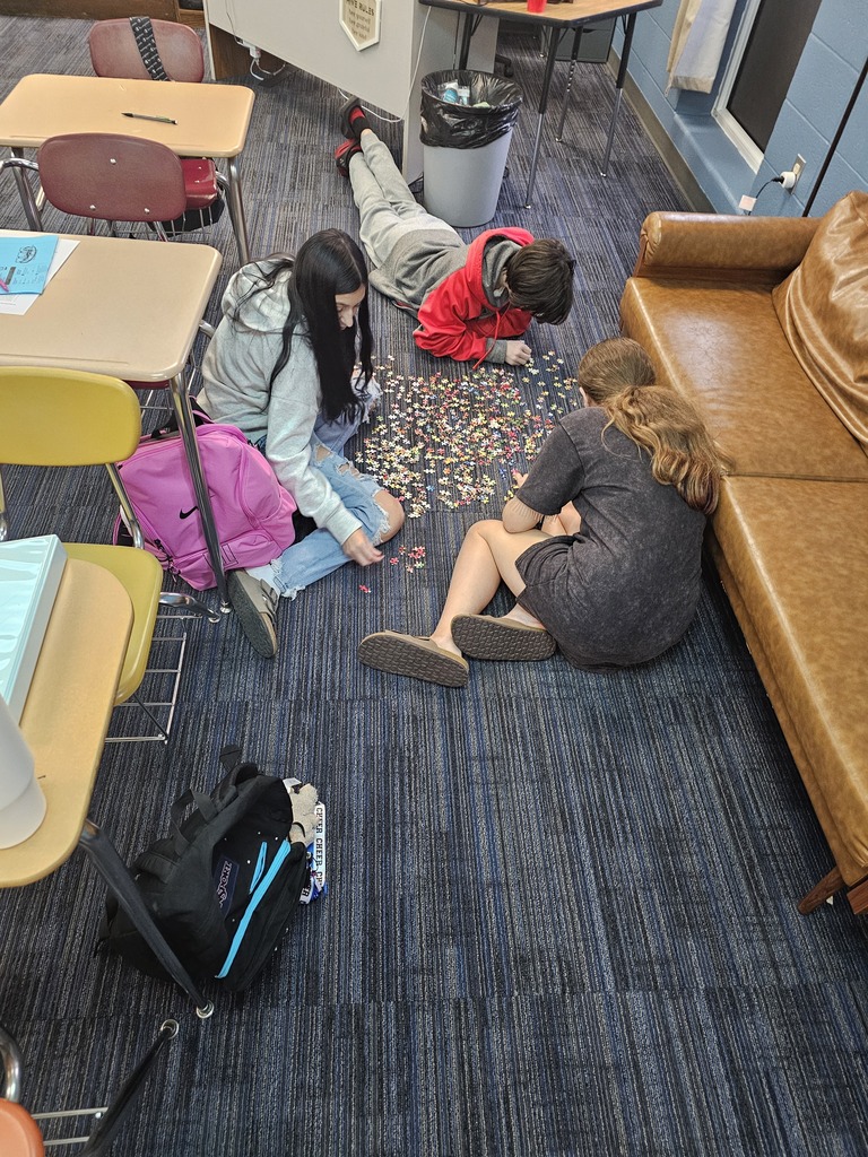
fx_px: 769
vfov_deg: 73.9
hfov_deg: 58.9
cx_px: 434
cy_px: 578
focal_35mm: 23
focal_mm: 6.3
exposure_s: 1/60
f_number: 1.7
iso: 640
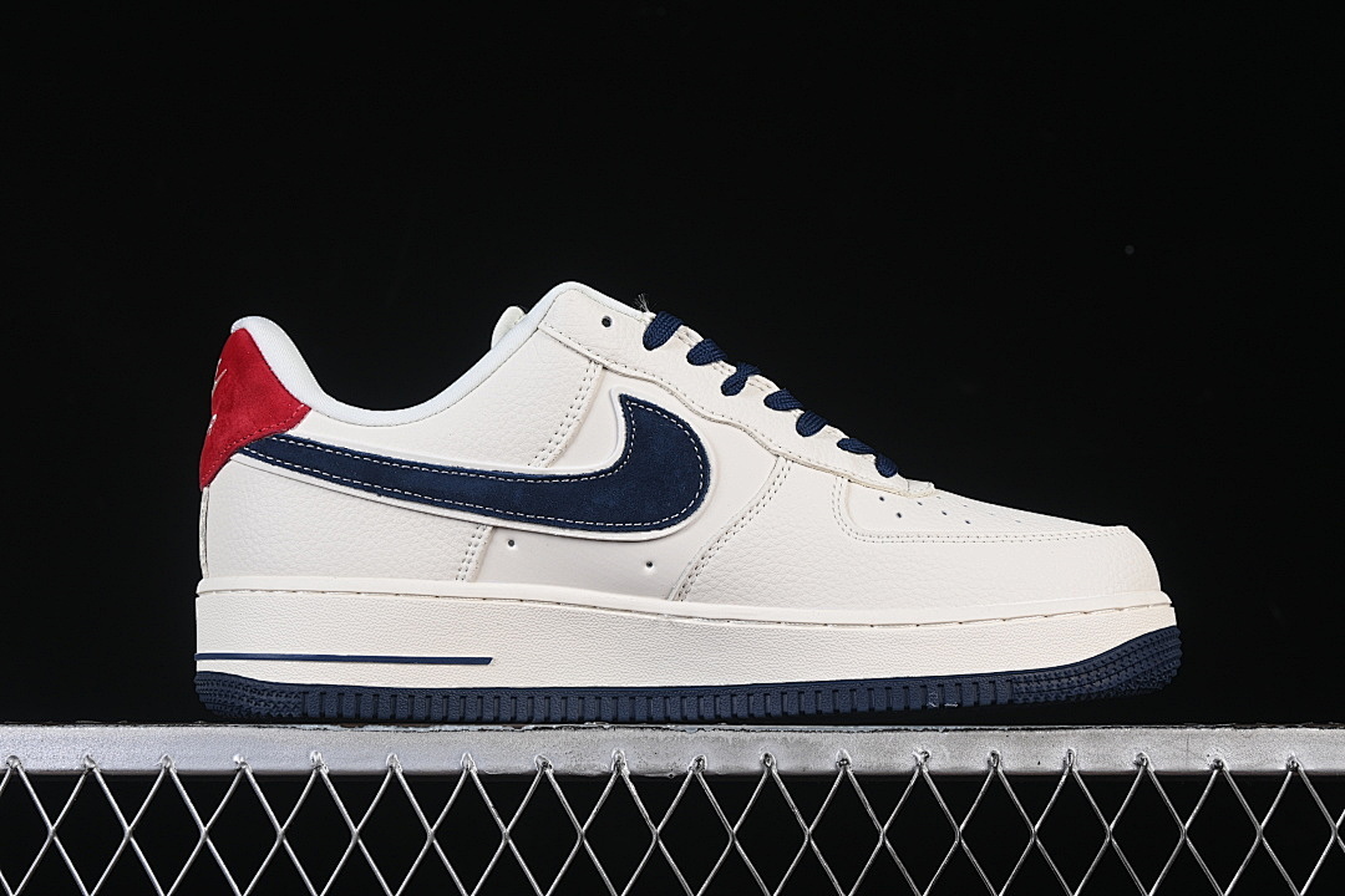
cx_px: 672
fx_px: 2802
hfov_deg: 27.0
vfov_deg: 18.2
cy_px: 448
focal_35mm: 75
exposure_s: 1/100
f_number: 8
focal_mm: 50
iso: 160
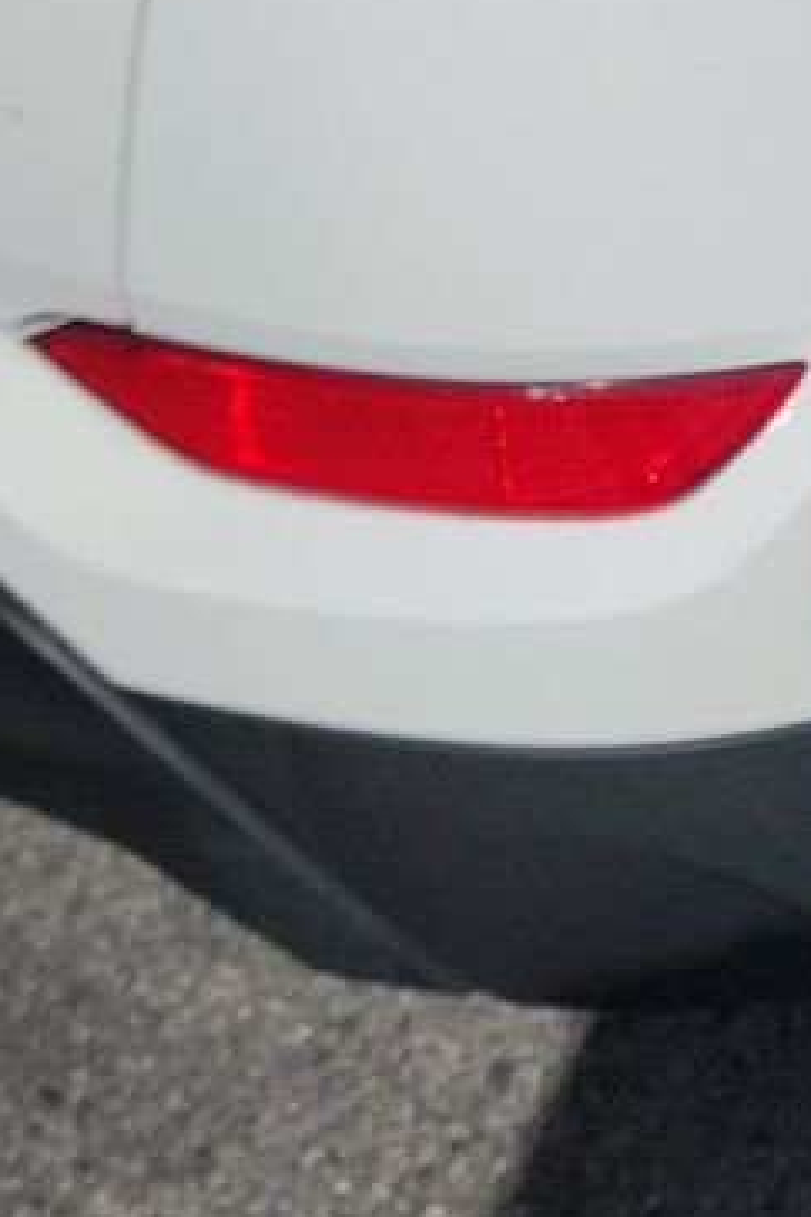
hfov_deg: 11.7
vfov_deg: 17.2
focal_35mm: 110
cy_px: -453
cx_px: 1337
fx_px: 3717
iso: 50
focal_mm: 6.7
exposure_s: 1/3092
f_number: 1.8
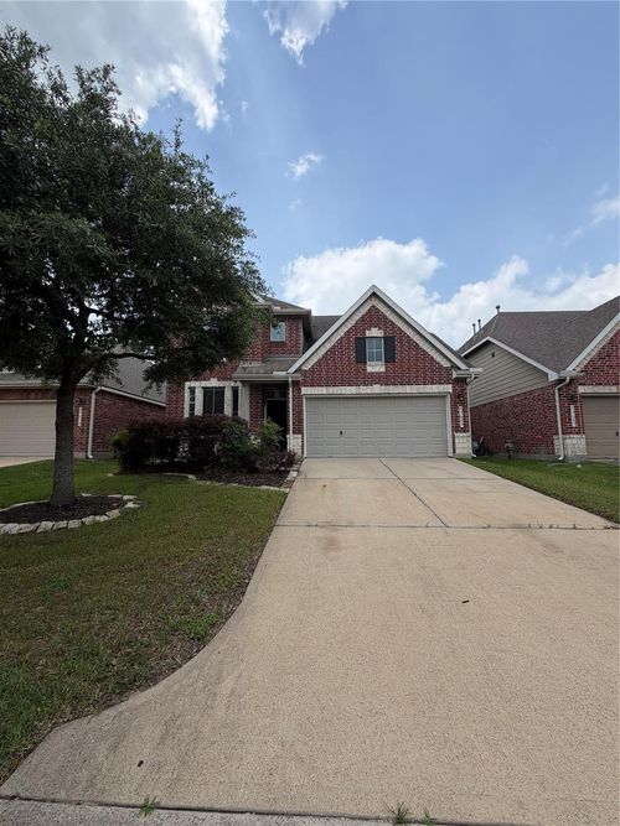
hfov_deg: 85.7
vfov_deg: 102.1
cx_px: 310
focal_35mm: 14
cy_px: 413
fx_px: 334
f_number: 2.2
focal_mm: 2.22
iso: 25
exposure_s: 1/770
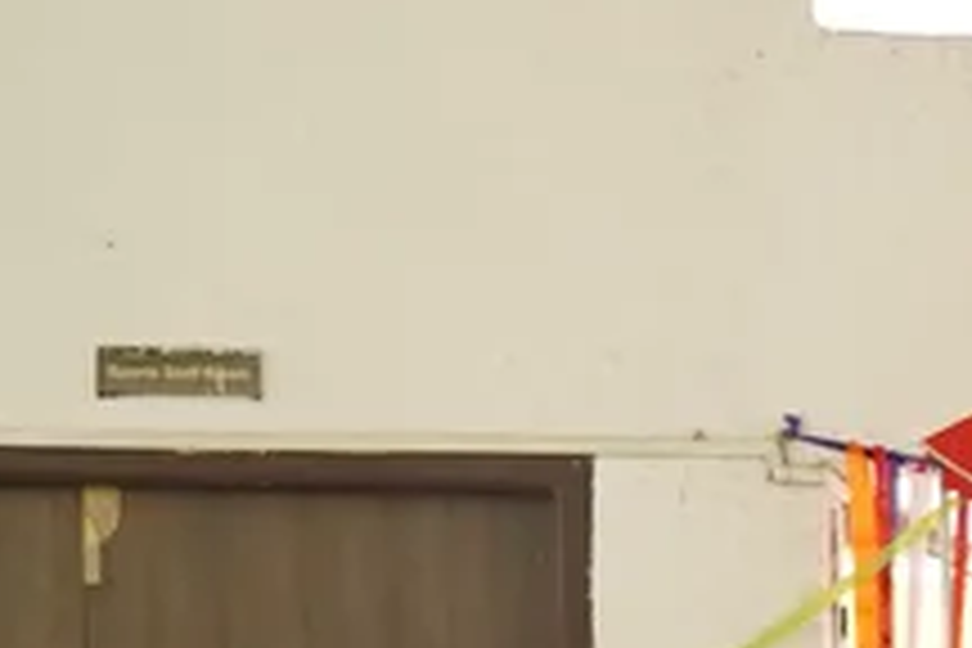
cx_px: 1935
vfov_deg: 6.8
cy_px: 1406
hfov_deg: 9.9
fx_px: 5238
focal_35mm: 194
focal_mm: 28
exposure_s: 1/200
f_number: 4
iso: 3200
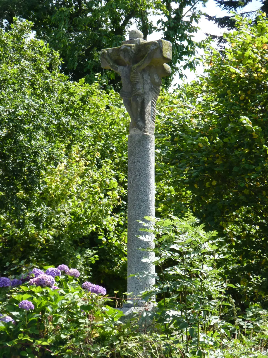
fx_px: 1899
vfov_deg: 10.7
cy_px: 179
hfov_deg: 8.1
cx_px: 134
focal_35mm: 184
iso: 160
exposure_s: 1/400
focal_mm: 32.7
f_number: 4
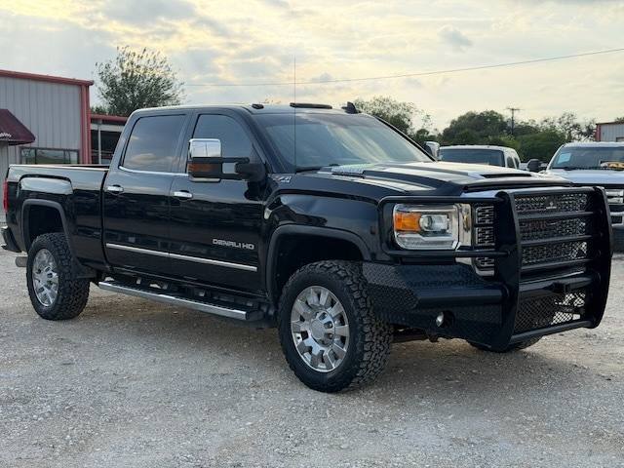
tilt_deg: -1.7
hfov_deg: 39.7
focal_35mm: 48
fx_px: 865
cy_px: 234
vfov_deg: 30.3
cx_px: 312
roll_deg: +0.5
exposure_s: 1/2208
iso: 100
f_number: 1.78
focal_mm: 6.76
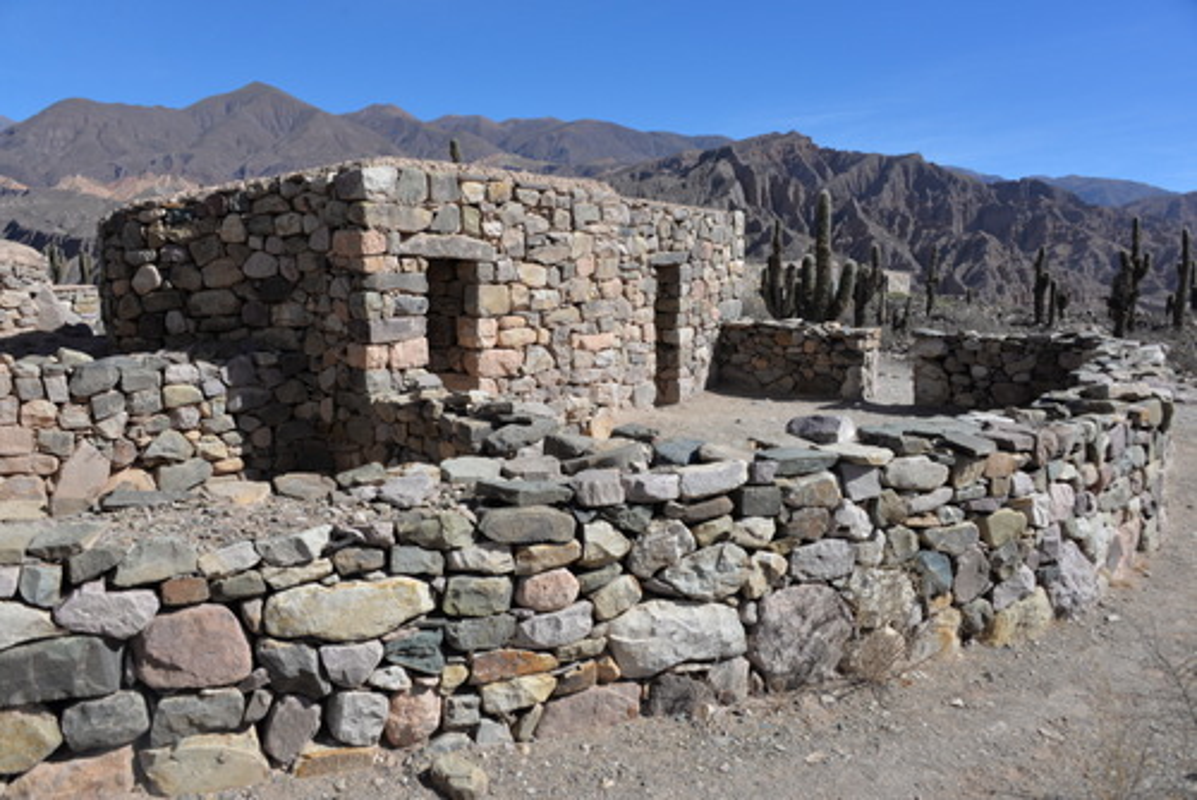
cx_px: 598
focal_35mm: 28
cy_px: 400
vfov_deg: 46.5
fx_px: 932
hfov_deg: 65.4
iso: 100
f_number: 8
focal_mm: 28
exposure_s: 1/250
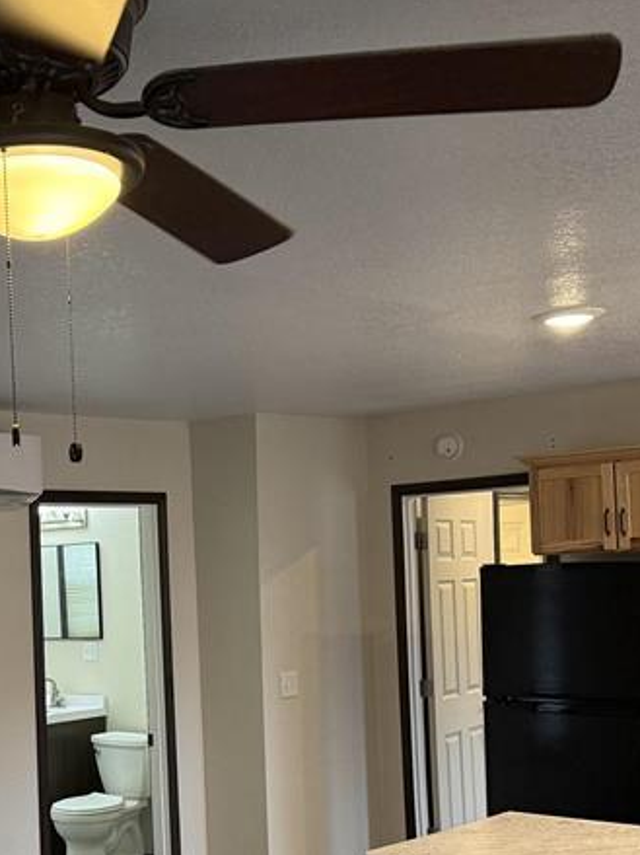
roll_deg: +2.3
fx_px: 1381
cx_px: 119
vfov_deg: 34.0
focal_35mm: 56
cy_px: 584
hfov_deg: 25.6
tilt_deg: +0.3
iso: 320
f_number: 1.78
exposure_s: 1/120
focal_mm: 6.76
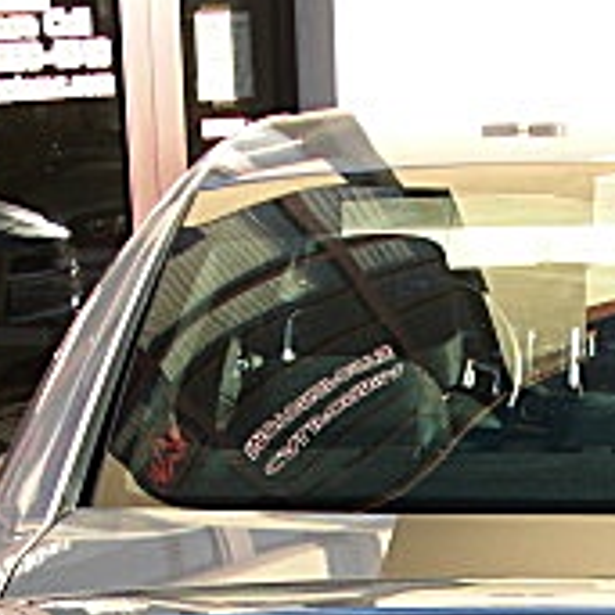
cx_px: 583
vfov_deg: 14.0
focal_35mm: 119
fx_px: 2392
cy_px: 845
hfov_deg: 14.5
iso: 50
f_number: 2.8
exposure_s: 1/160
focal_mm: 6.3
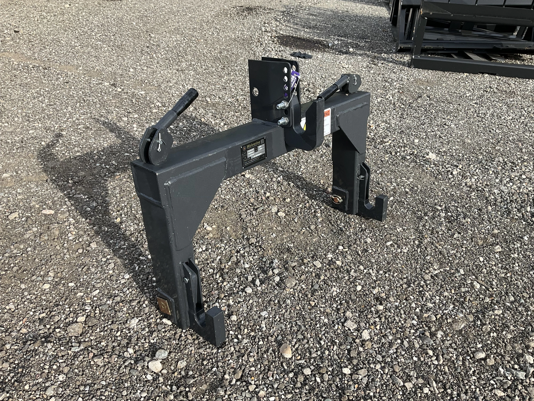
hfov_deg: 61.7
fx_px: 447
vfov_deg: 48.2
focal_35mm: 29
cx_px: 267
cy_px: 200
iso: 25
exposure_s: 1/545
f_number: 1.8
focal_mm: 3
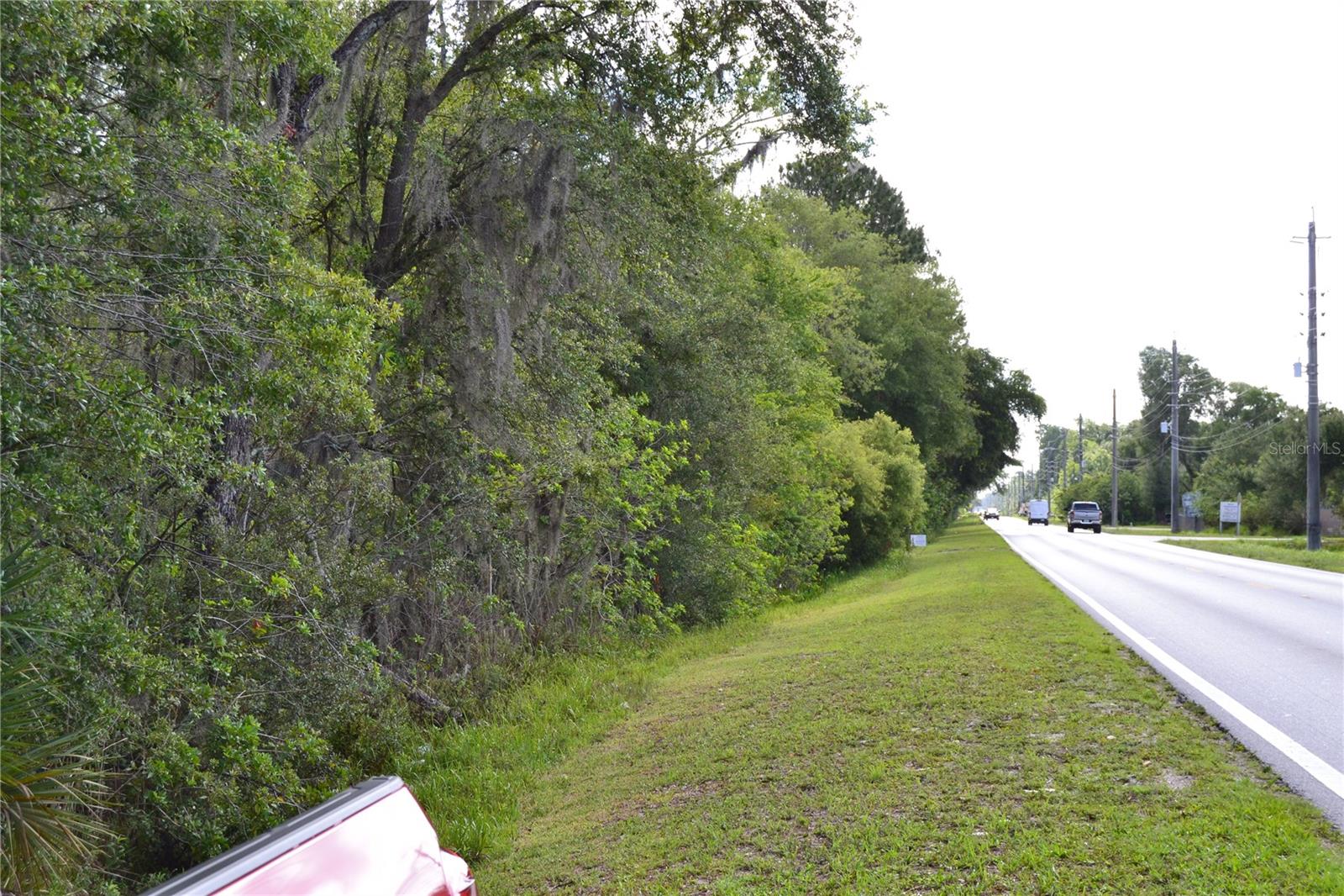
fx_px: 2127
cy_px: 448
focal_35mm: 57
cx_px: 672
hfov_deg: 35.1
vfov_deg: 23.8
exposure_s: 1/250
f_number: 10
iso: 400
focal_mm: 38
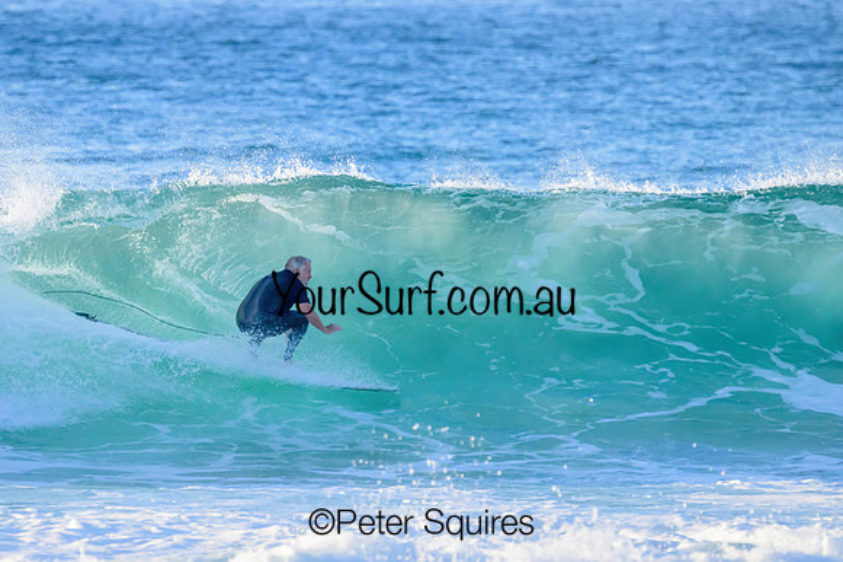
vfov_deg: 2.0
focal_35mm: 699
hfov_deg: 2.9
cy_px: 245
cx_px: 364
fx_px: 16369
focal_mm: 610
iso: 4500
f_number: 11
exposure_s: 1/2000
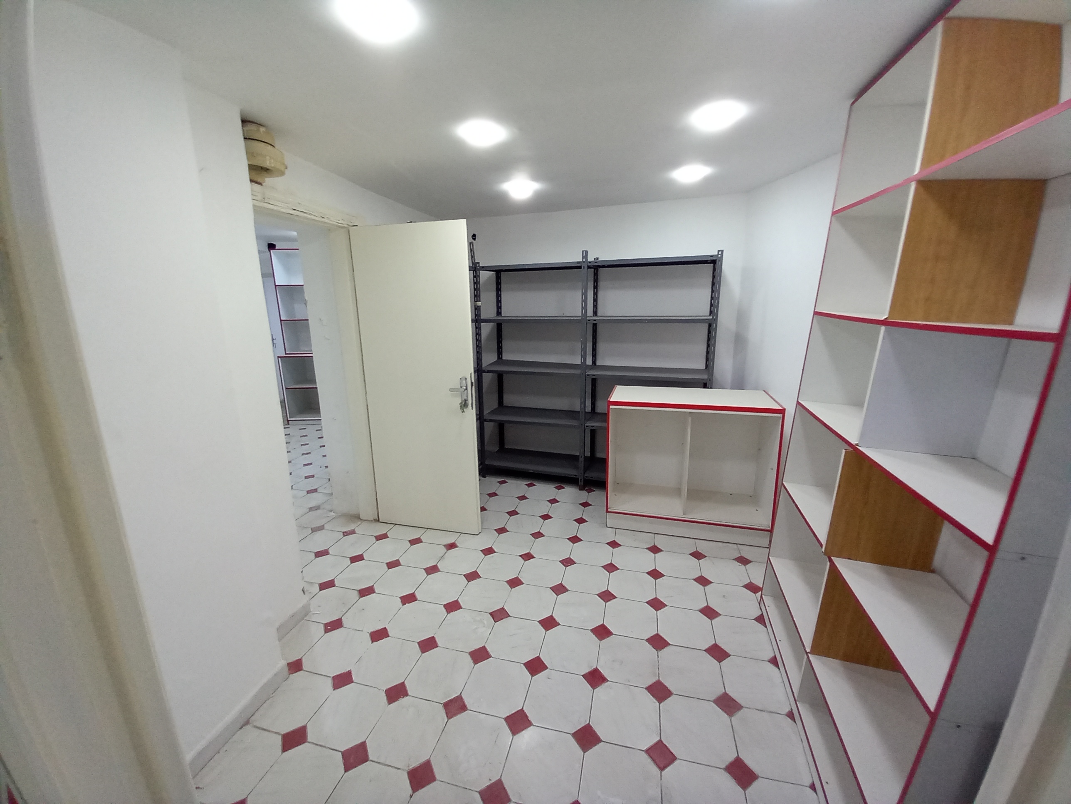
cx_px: 536
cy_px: 402
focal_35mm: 13
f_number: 2.2
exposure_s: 1/60
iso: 64
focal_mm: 1.13
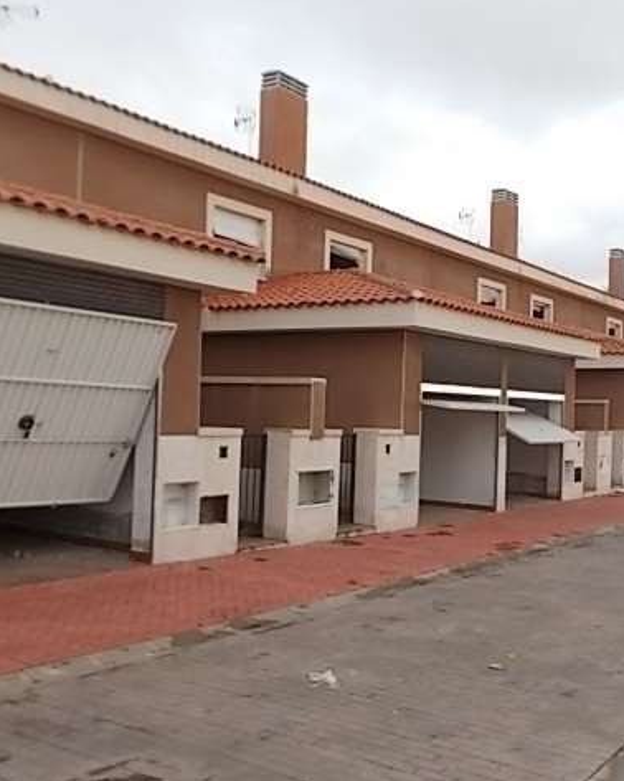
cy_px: 391
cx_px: 393
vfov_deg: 49.1
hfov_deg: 39.8
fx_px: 855
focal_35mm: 37
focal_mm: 4
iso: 80
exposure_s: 1/200
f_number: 2.7
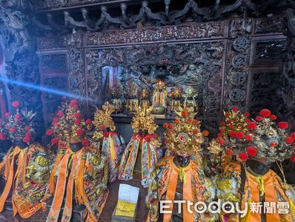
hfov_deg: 106.1
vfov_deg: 90.1
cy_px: 111
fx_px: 111
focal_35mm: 13
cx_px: 148
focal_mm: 1.95
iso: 434
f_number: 2.2
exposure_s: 1/30
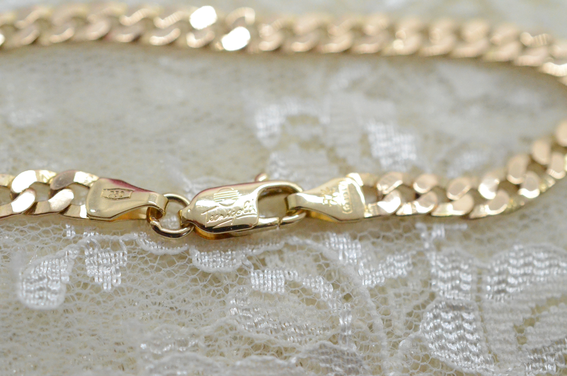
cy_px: 188
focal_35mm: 60
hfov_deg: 33.5
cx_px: 284
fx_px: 943
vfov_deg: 22.5
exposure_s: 1/3200
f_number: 5.6
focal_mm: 40
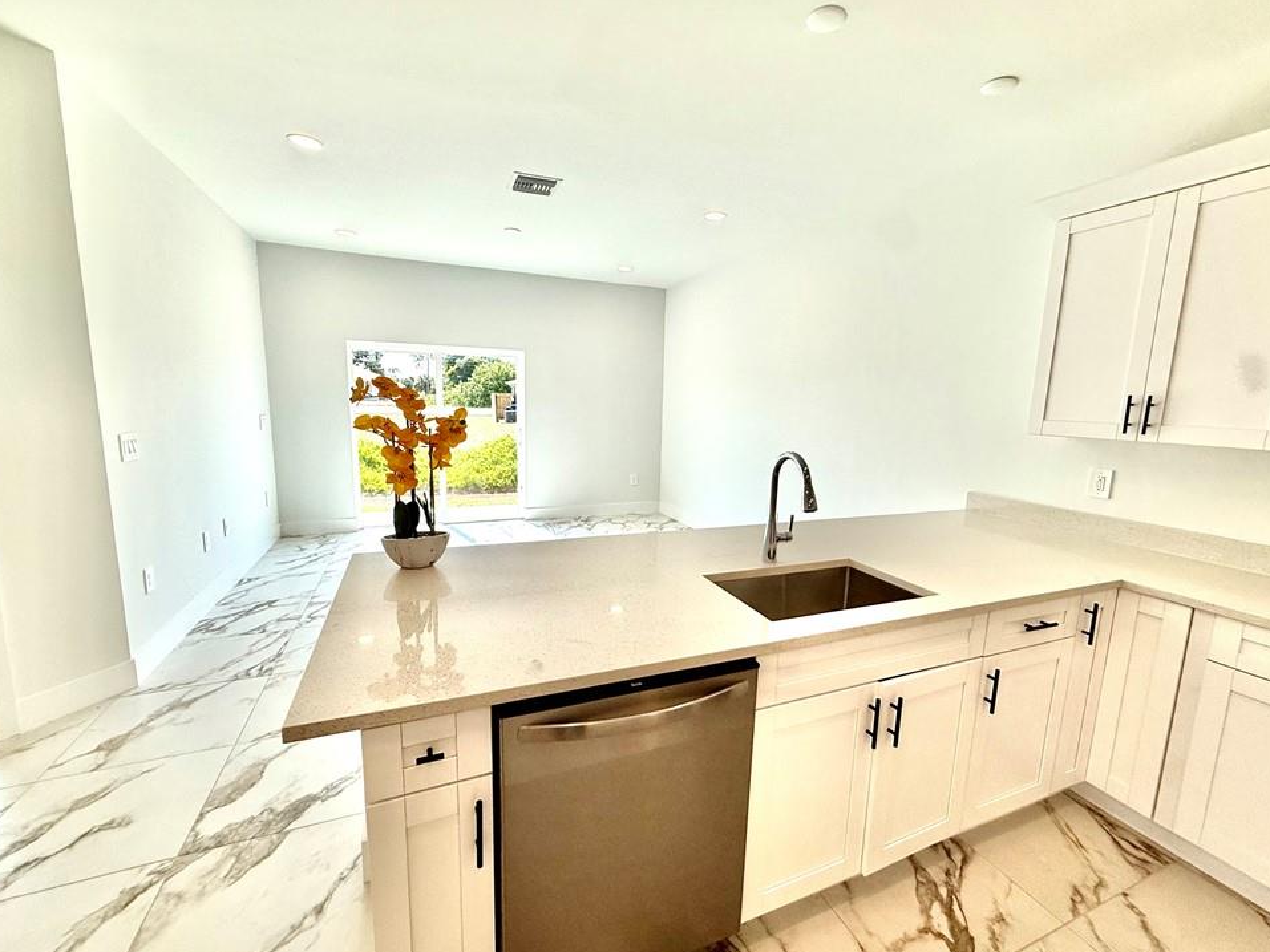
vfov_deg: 81.7
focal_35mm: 15
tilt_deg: -8.1
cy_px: 483
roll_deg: -3.0
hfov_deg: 98.1
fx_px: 550
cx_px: 662
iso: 64
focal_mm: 2.22
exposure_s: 1/465
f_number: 2.2
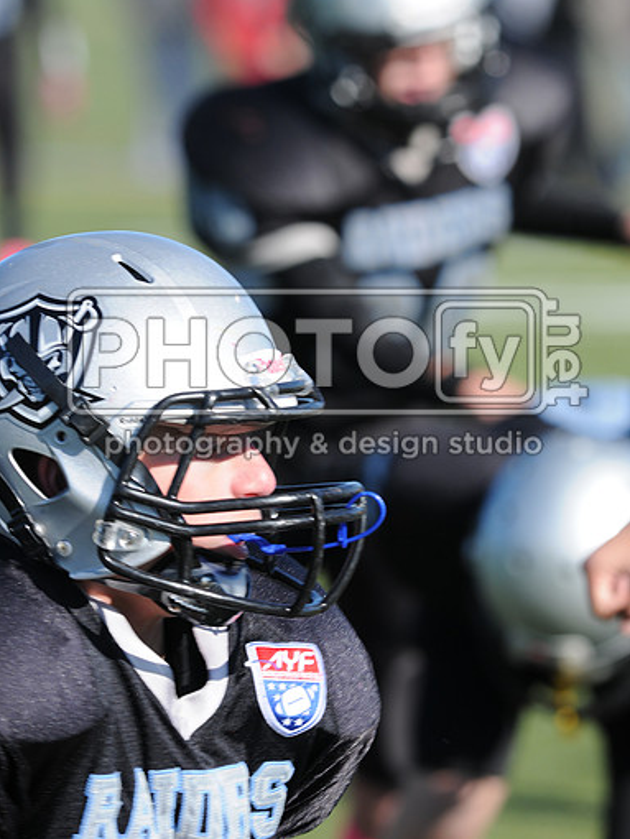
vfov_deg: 4.0
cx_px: 315
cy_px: 365
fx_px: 11905
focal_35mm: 491
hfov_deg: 3.0
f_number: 7.1
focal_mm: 300
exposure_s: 1/500
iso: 200
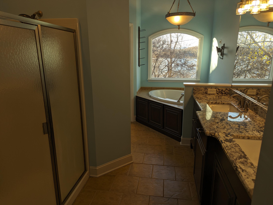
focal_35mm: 24
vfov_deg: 56.9
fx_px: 190
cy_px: 102
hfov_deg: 71.5
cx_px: 136
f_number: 1.85
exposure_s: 1/90
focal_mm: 6.81
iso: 64
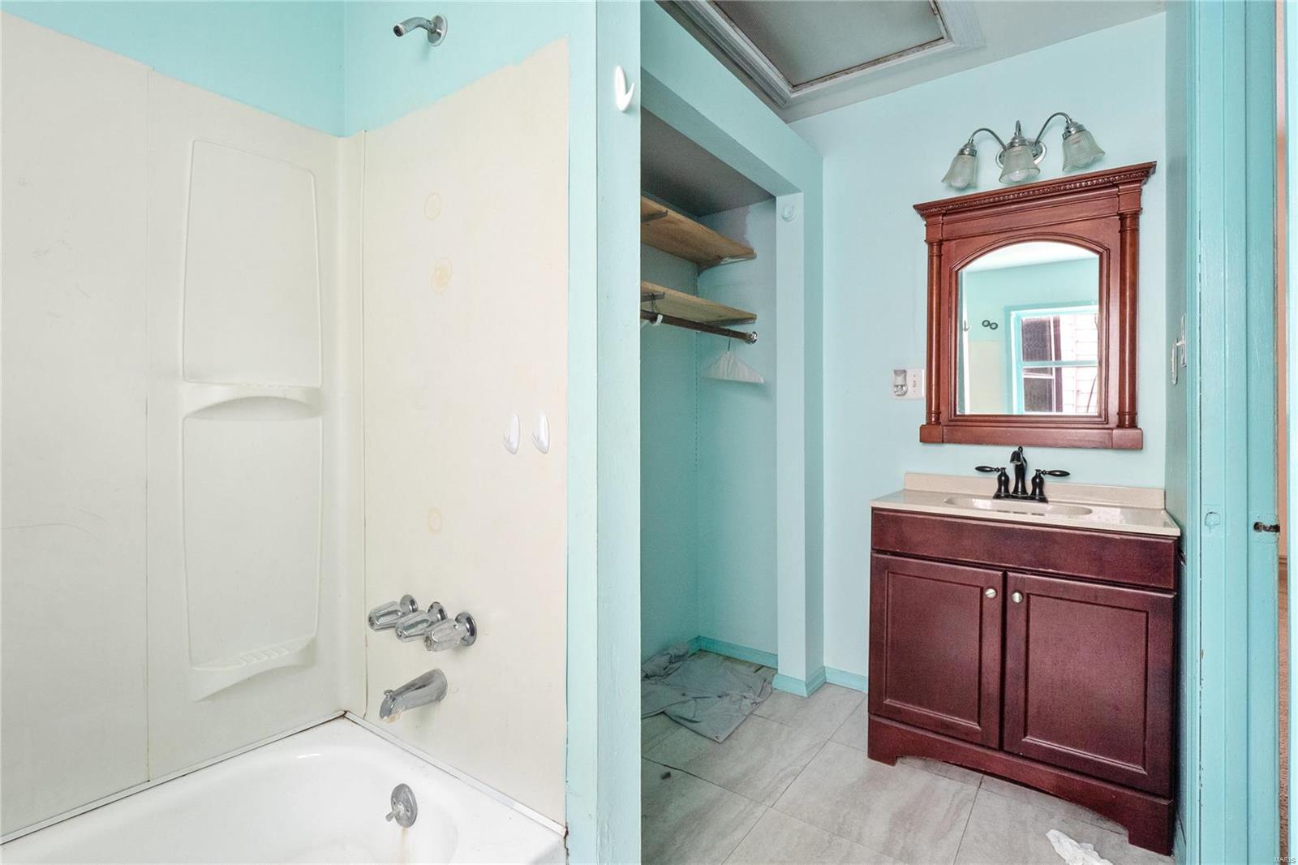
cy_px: 432
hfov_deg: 96.7
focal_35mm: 16
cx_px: 649
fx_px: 577
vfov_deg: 73.7
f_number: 8
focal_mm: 8
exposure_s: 1/8
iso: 400
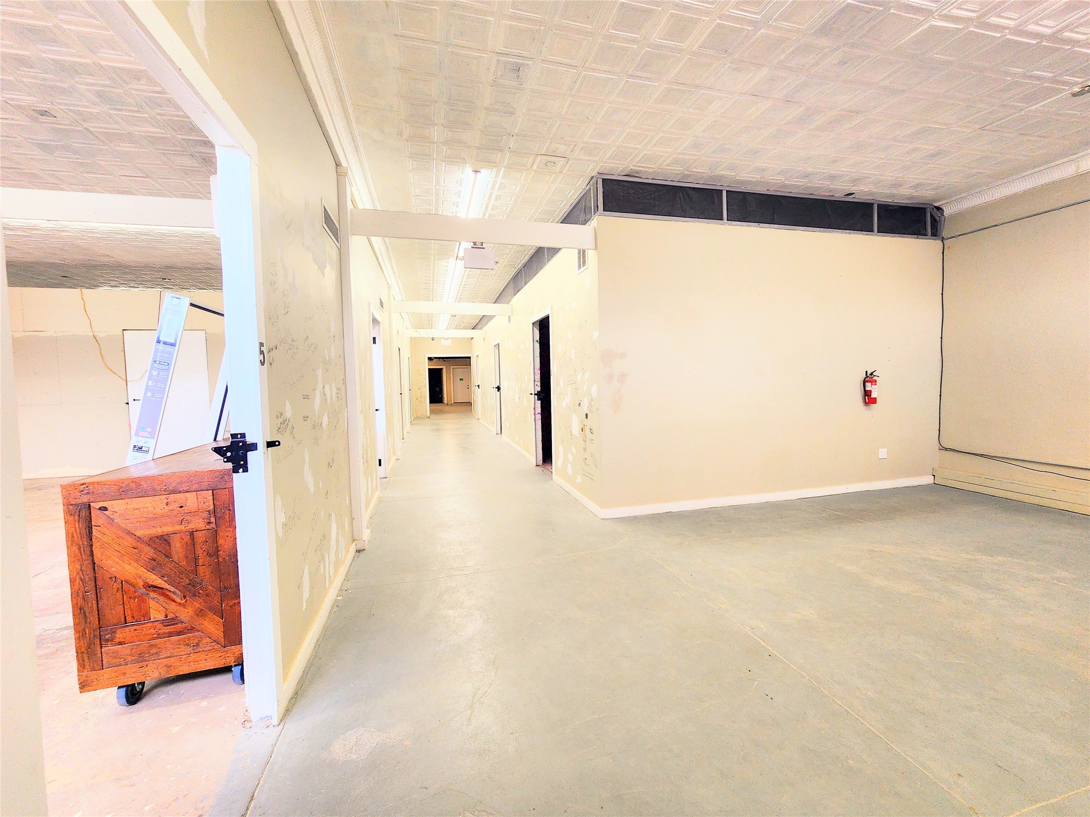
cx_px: 545
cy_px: 408
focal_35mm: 13
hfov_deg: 106.2
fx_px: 409
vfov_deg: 89.9
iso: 125
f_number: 2.2
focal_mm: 2.2
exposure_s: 1/60
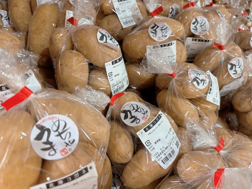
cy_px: 94
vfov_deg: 53.1
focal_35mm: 26
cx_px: 126
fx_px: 189
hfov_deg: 67.3
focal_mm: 5.96
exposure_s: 1/60
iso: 320
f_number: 1.6
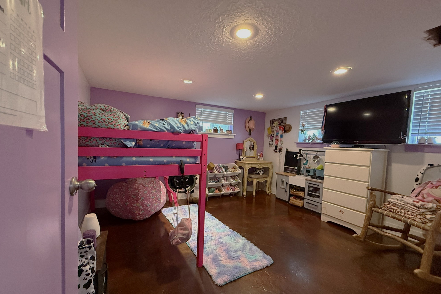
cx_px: 214
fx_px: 184
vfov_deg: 77.2
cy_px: 156
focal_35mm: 15
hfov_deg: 100.4
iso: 500
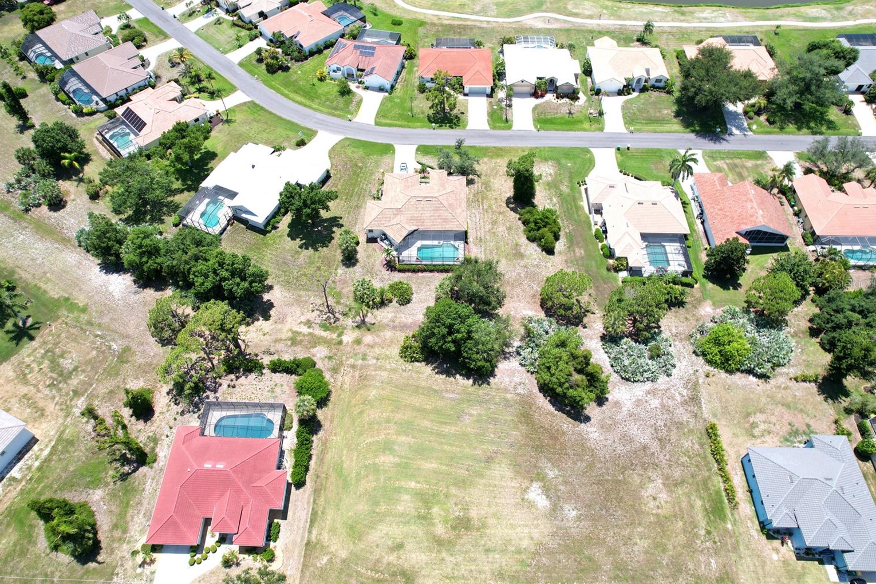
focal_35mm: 23
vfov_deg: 55.1
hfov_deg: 76.1
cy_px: 283
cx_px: 428
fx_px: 560
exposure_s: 1/1600
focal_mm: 8.38
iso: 100
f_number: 2.8
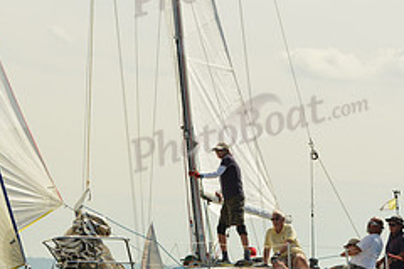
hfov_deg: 9.2
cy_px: 240
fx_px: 2491
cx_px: 45
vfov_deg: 6.2
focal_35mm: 222
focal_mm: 92
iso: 320
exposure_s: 1/1250
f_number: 9
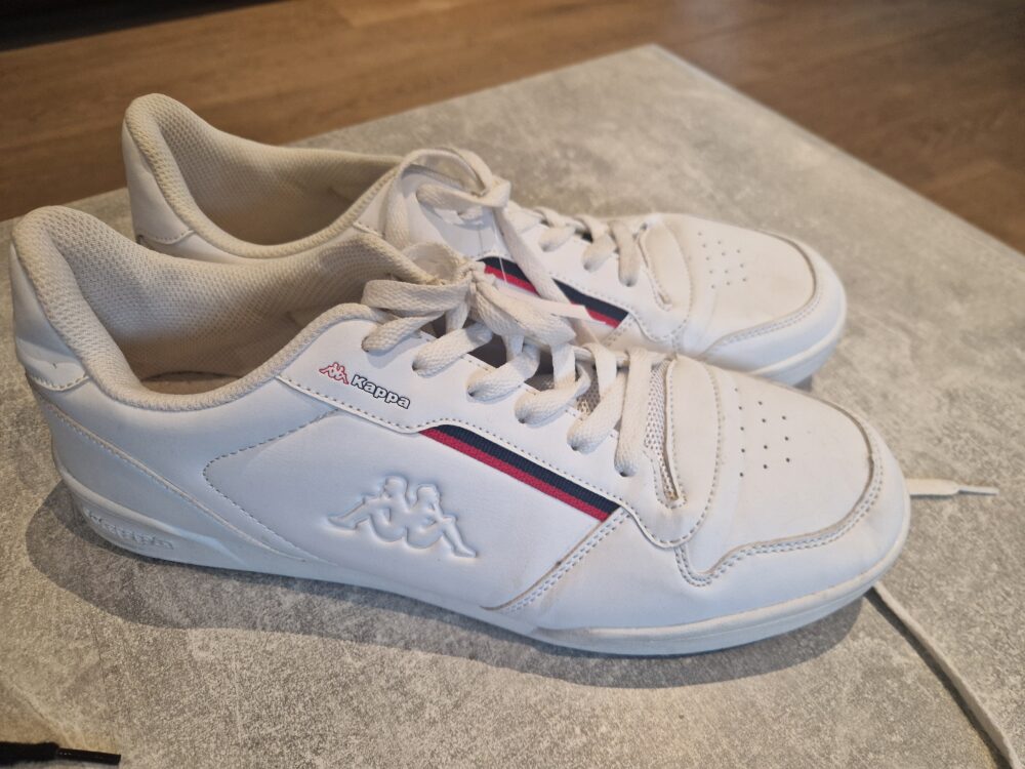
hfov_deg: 73.9
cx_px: 512
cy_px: 384
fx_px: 681
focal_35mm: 23
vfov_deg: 58.9
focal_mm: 5.4
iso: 250
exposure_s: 1/100
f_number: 1.8
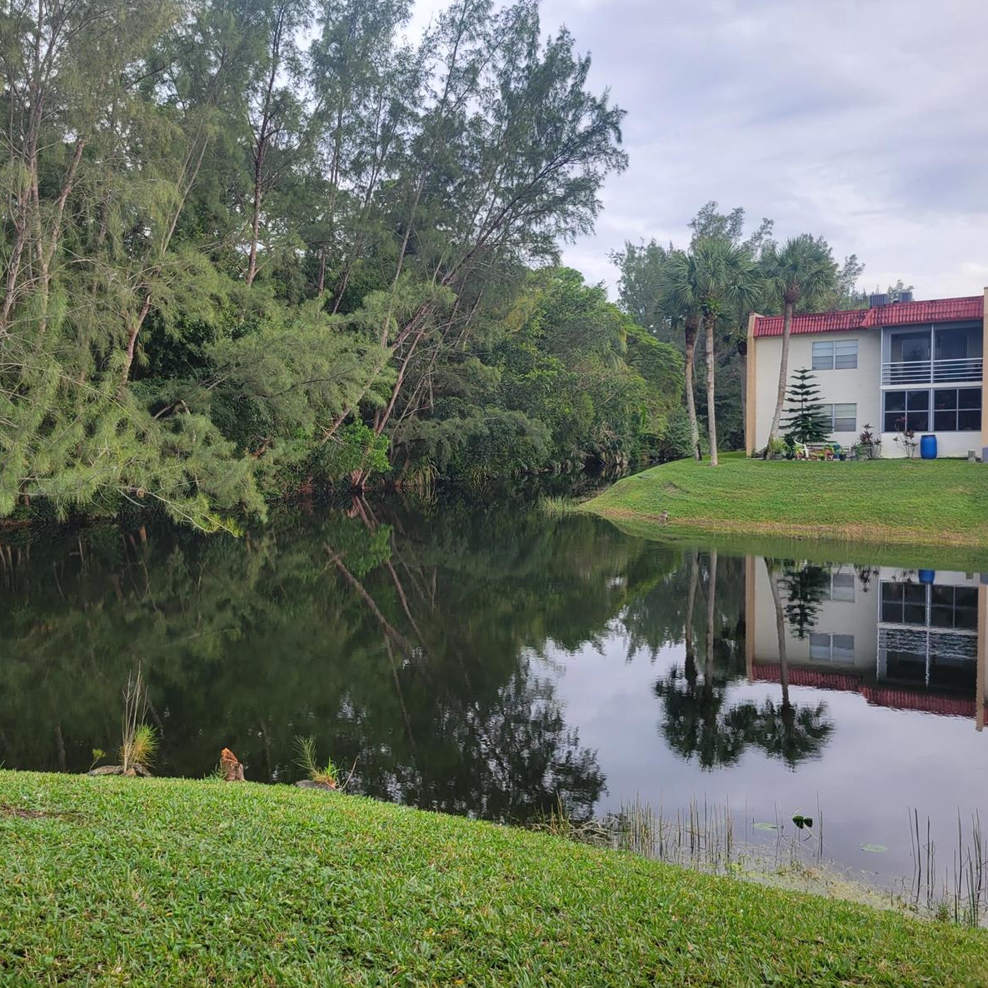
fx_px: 1001
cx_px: 392
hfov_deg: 52.2
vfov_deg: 52.5
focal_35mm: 31
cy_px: 491
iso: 40
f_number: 1.8
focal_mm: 5.4
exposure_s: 1/293
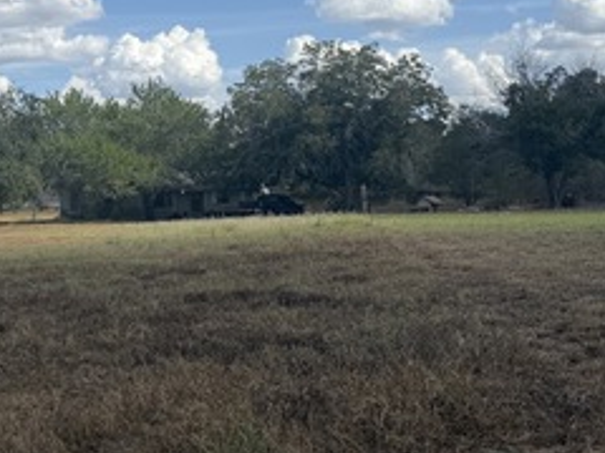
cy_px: 138
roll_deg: +0.5
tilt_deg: +3.2
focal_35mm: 64
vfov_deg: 22.8
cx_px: -55
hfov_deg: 27.7
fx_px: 1119
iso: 80
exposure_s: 1/5319
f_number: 1.78
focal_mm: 6.76
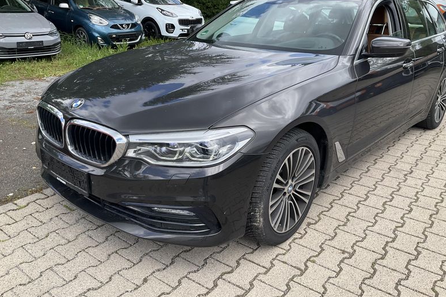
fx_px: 384
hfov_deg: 60.3
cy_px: 129
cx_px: 226
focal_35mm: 31
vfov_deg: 42.3
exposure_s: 1/599
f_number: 1.8
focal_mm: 3
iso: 25
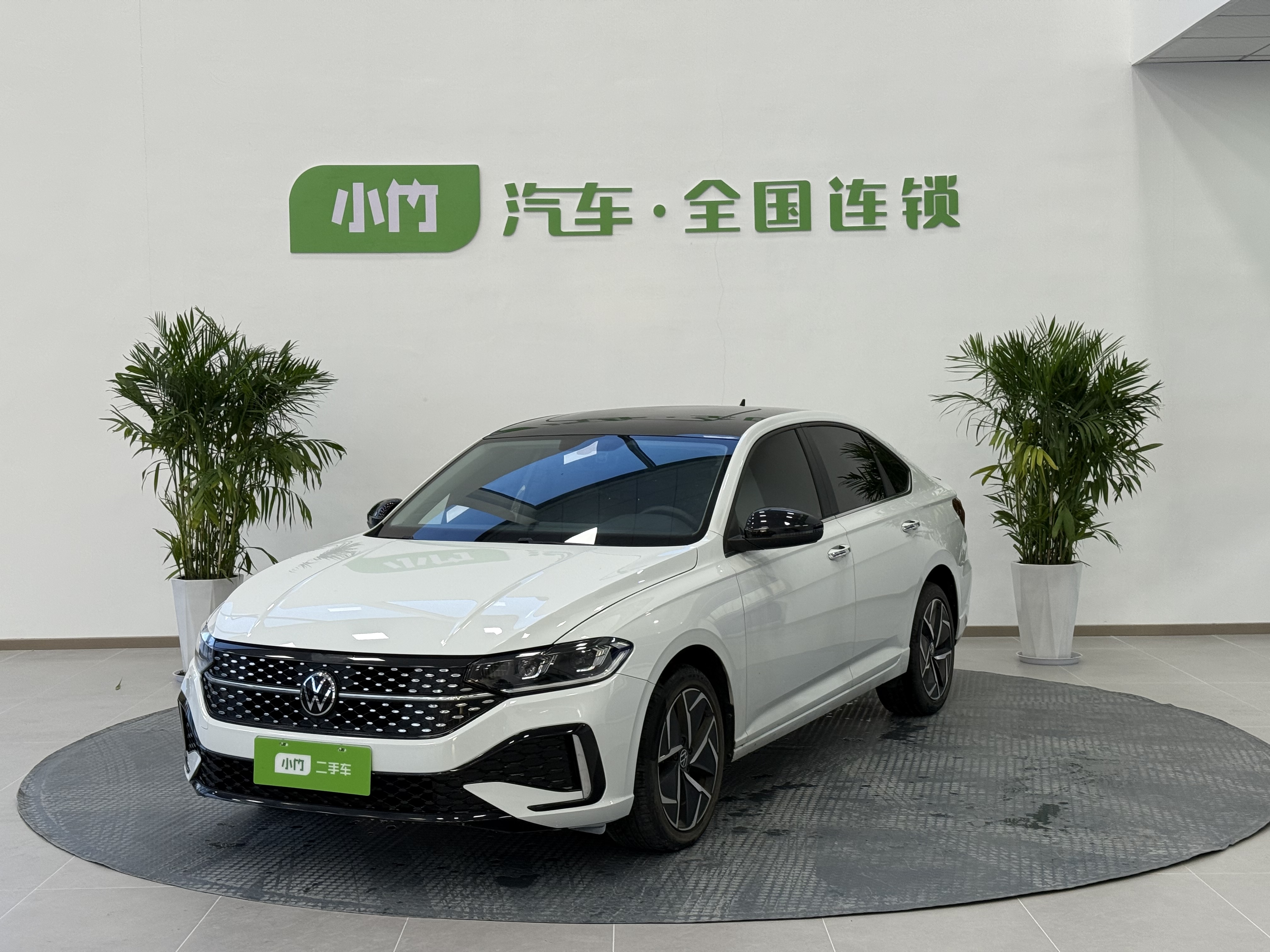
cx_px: 635
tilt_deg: -2.2
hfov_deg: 39.7
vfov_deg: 30.3
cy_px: 476
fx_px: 1761
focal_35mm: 48
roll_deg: +0.1
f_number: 1.78
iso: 80
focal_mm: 6.76
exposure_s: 1/100
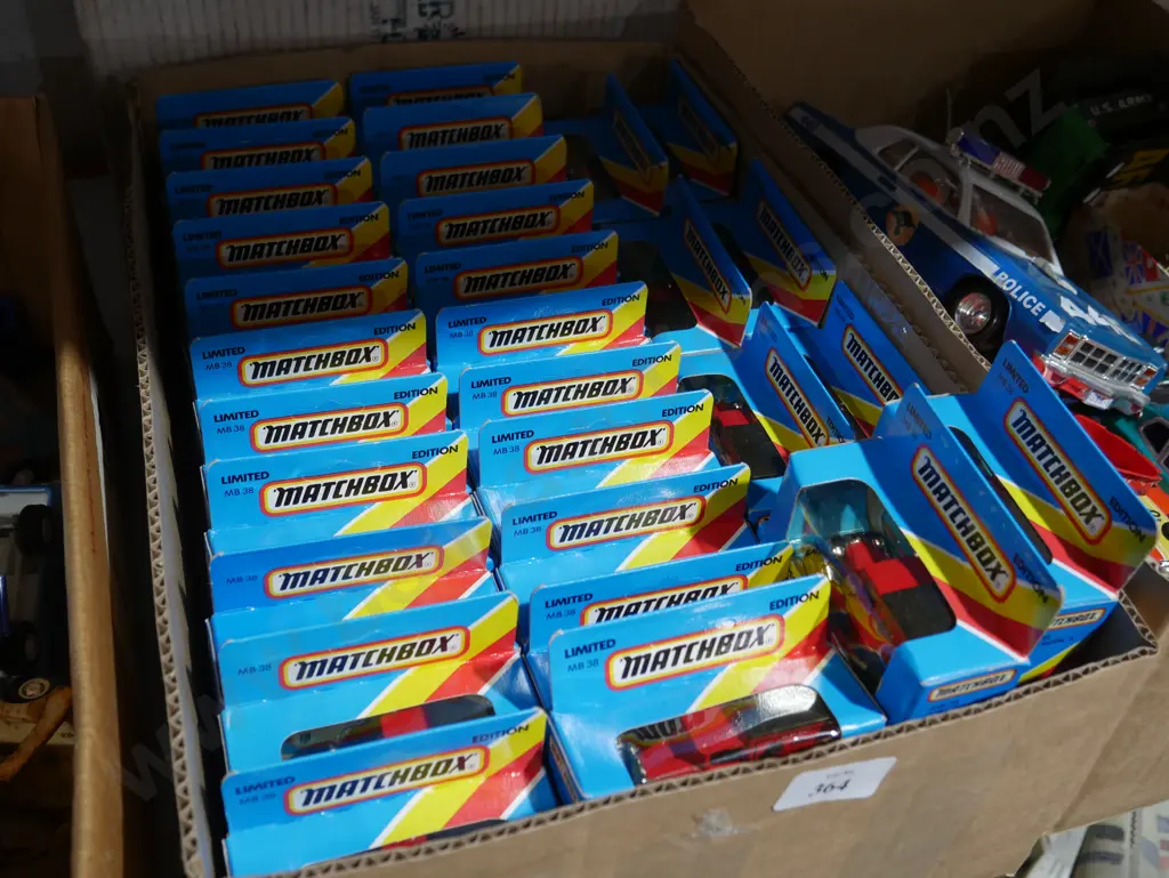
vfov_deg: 37.8
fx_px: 1284
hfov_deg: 49.0
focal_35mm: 38
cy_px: 439
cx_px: 584
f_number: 4.1
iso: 500
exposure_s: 1/60
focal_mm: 19
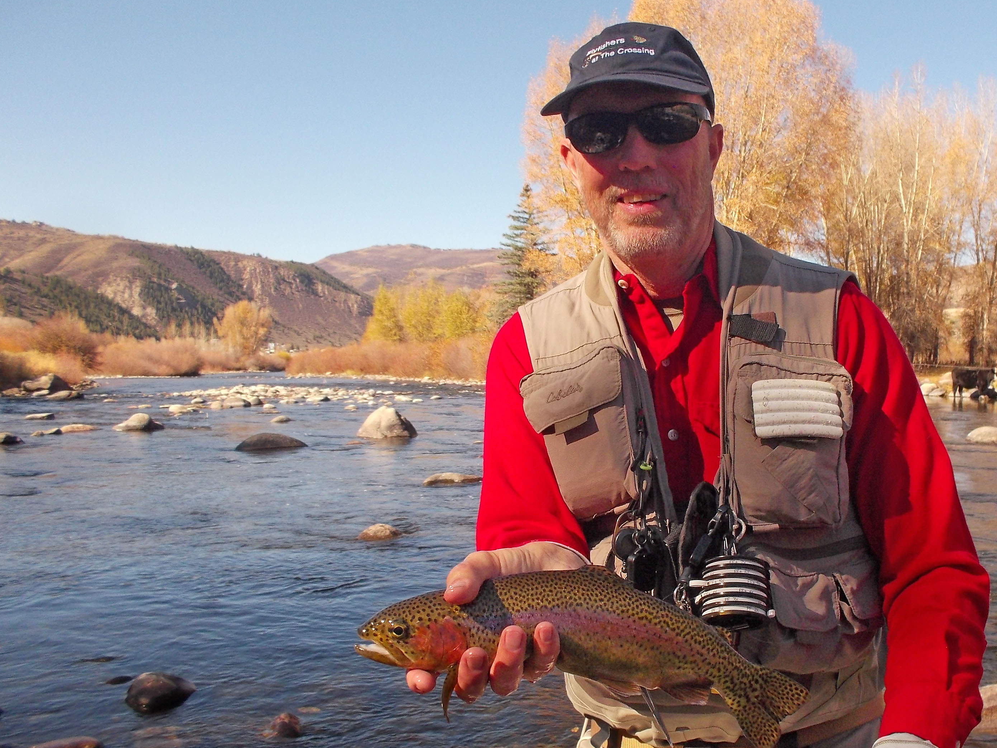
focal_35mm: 38
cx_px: 636
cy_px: 454
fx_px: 1094
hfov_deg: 48.4
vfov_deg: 37.6
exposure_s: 1/50
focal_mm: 4.1
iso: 80
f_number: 3.3
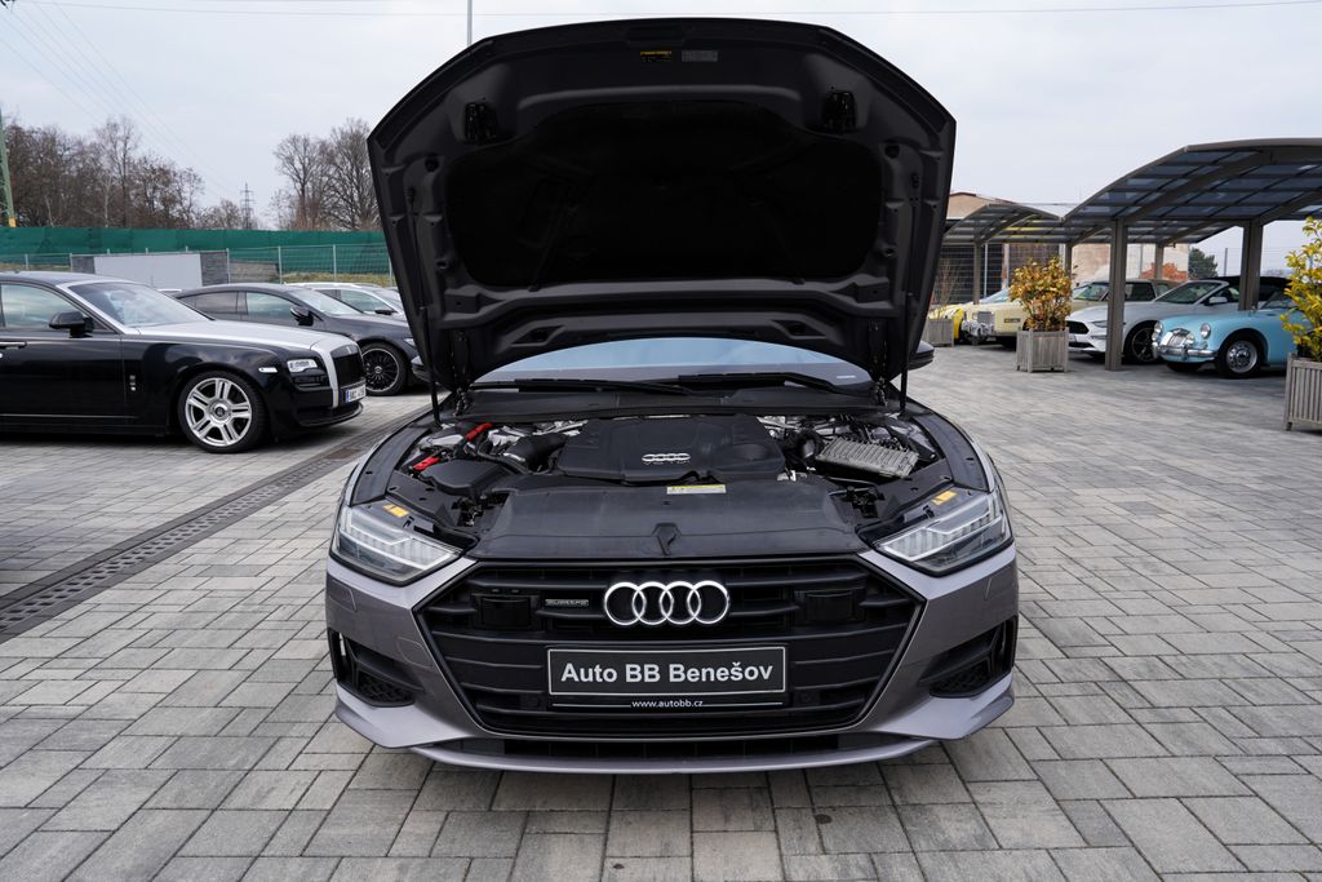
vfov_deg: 53.1
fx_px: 881
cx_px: 661
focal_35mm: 24
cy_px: 441
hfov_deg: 73.7
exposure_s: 1/160
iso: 100
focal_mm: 24
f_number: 6.3
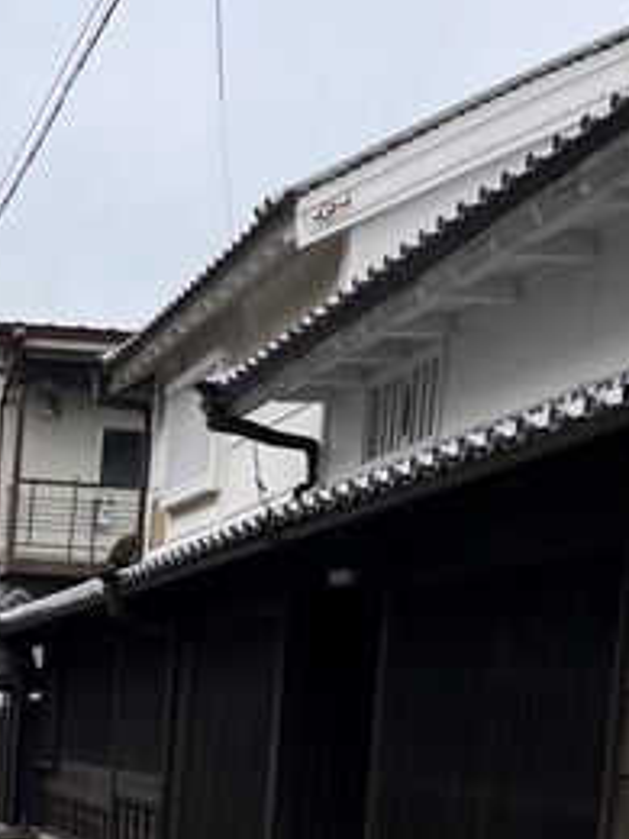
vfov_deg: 24.4
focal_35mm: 76
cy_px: 862
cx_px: -113
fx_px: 1841
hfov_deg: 18.4
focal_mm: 5.1
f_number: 1.6
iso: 50
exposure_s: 1/2268
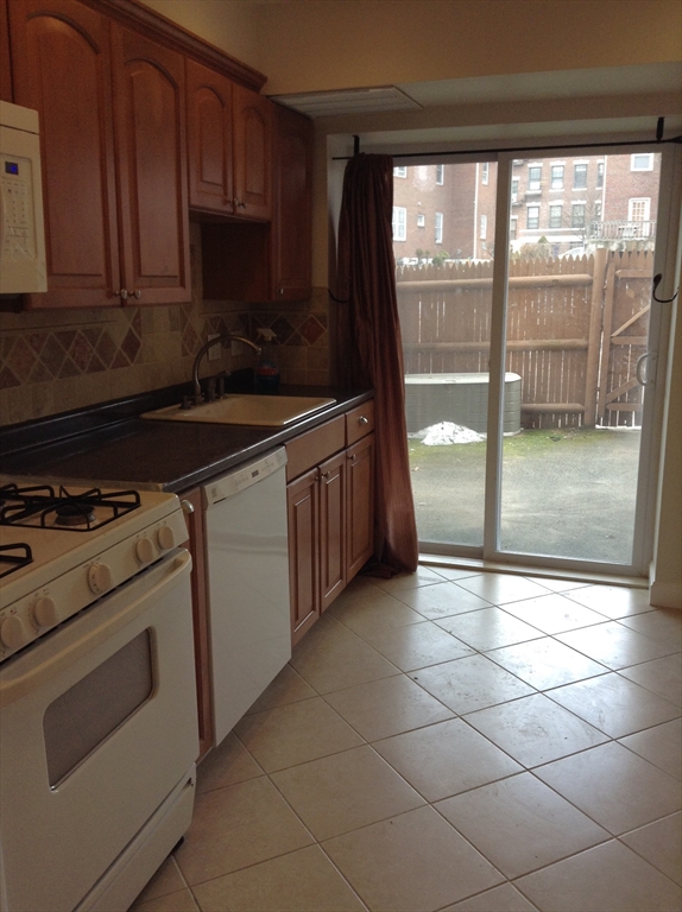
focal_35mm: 33
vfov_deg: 55.4
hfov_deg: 42.9
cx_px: 341
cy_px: 456
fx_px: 869
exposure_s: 1/60
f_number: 2.4
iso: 40
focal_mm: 3.3
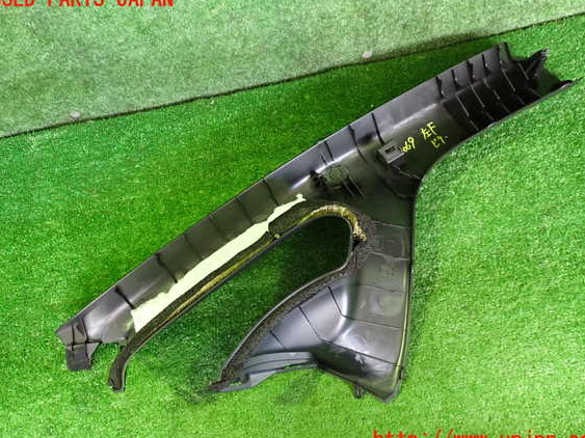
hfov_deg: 56.8
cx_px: 296
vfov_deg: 44.1
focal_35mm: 32
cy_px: 220
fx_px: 541
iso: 800
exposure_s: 1/25
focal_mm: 5.4
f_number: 2.3
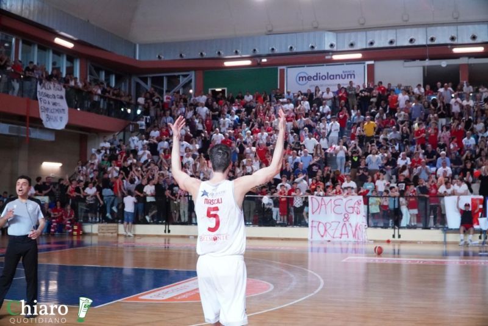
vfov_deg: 30.9
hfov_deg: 44.9
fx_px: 590
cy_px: 163
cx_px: 244
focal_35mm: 44
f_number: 4
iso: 5000
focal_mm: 29
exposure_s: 1/1000
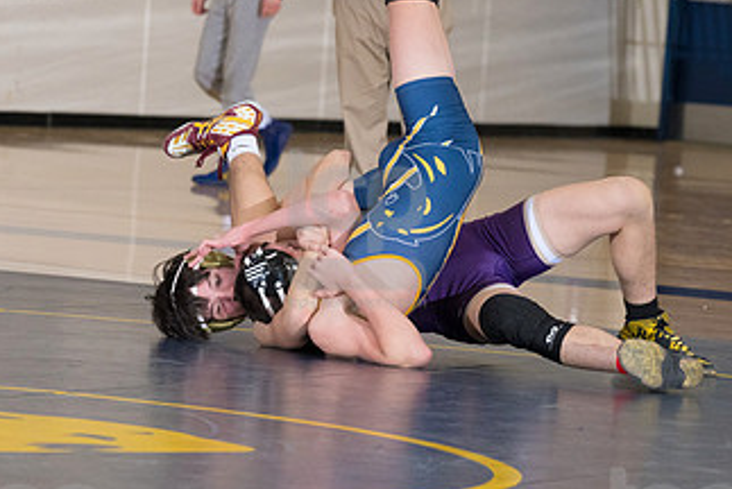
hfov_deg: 6.4
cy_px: 230
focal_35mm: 323
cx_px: 358
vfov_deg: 4.3
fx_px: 6573
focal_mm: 180
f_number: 5.6
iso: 1250
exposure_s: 1/250
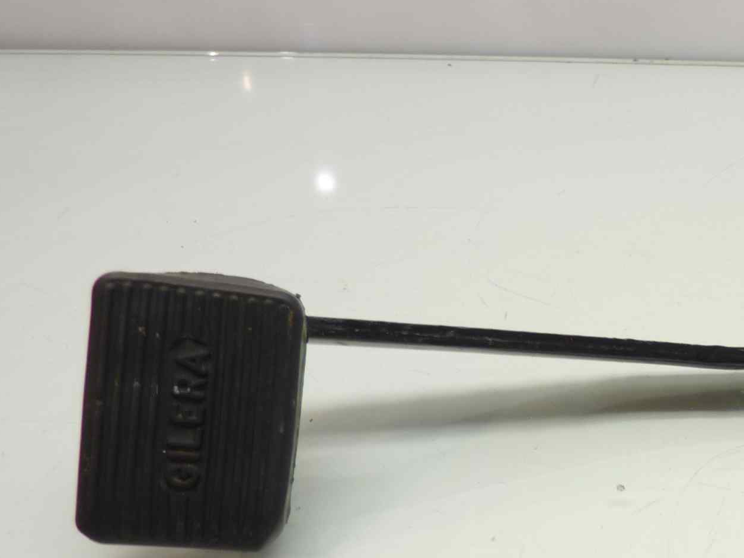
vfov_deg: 27.6
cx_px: 745
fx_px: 1096
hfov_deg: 34.1
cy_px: 496
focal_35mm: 51
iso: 80
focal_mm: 4.1
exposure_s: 1/15
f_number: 3.3
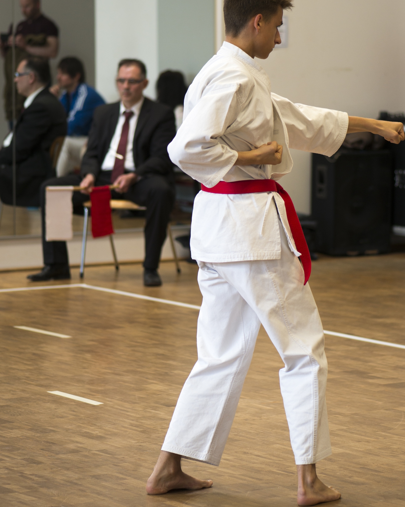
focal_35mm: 170
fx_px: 2546
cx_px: 275
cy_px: 213
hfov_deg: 9.1
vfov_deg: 11.3
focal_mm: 105
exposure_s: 1/125
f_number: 2.8
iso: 250
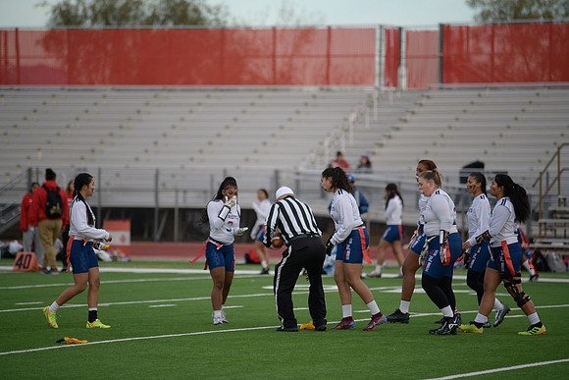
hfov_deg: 10.3
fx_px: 3162
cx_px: 284
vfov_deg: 6.9
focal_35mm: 200
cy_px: 190
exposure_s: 1/3200
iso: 1250
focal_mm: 200
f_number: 2.8
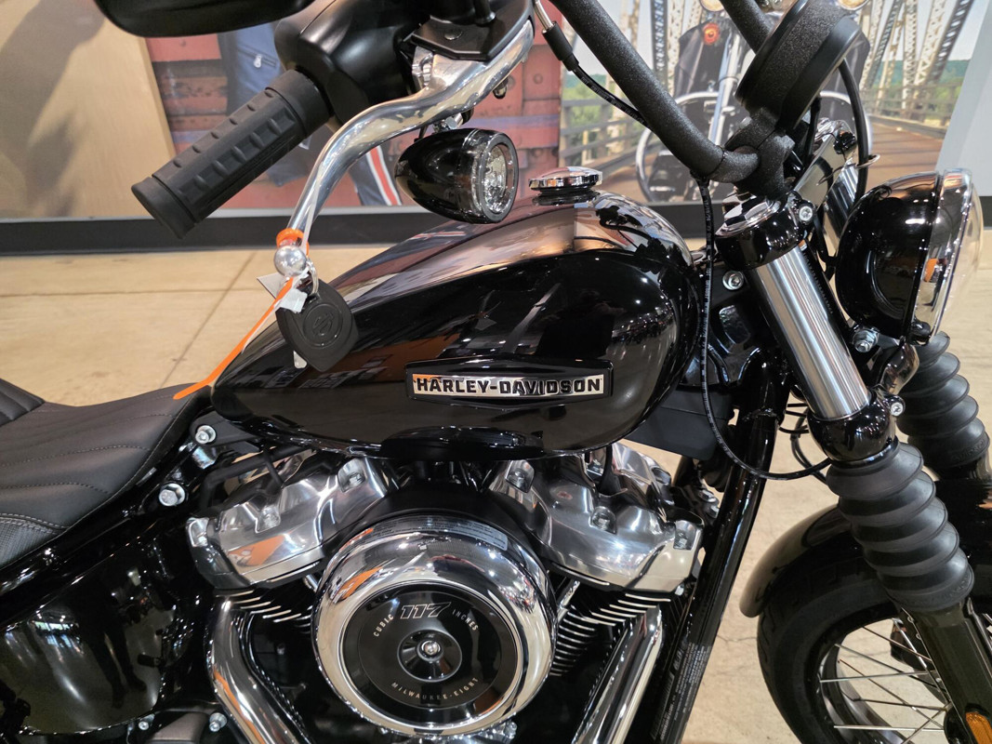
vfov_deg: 58.9
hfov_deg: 73.9
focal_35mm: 23
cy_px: 372
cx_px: 496
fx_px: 659
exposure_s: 1/120
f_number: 1.7
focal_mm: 6.3
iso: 2000
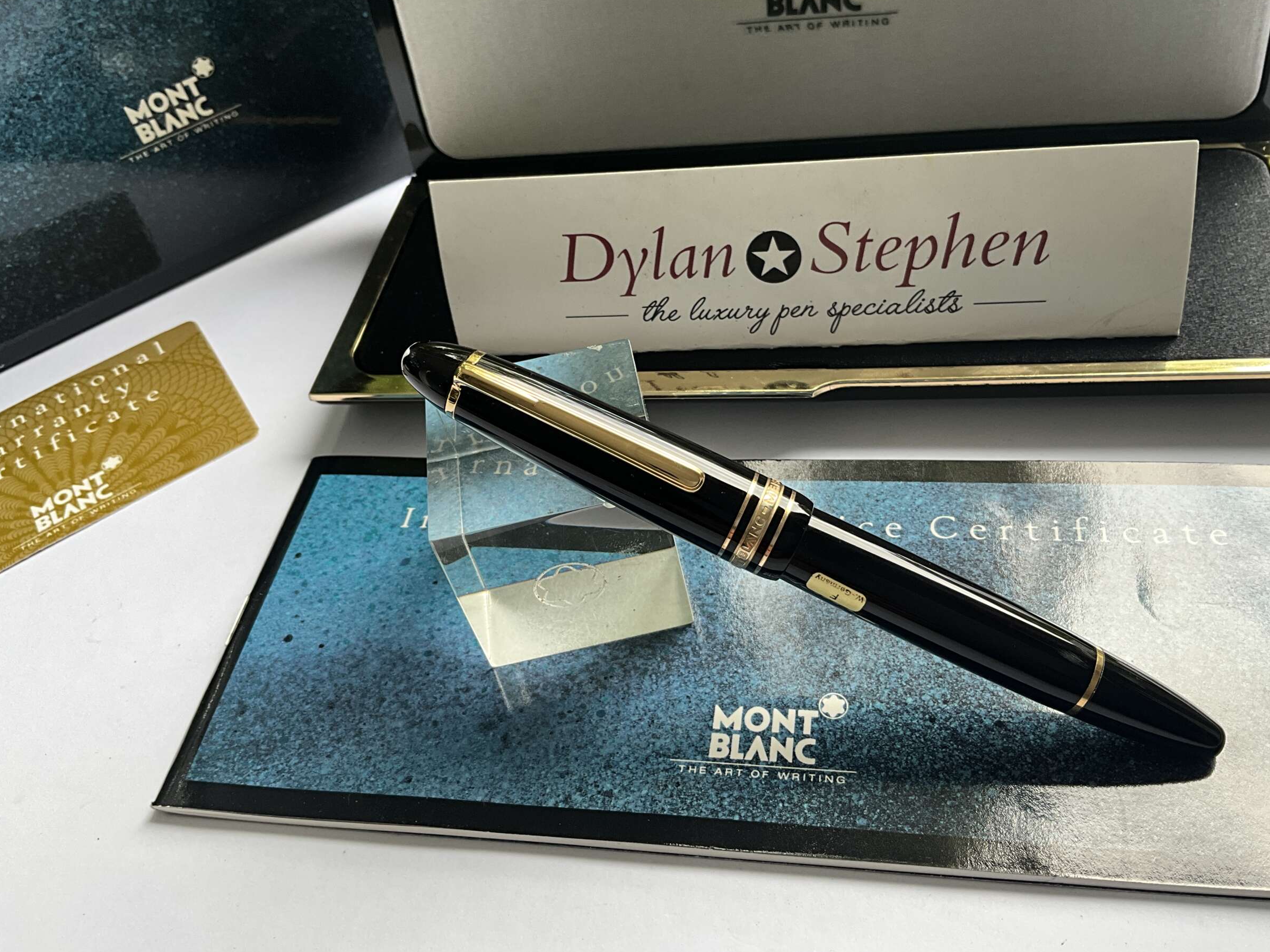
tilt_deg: -48.1
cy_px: 451
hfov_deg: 58.3
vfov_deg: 45.4
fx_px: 1137
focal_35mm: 31
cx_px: 677
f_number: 1.8
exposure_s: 1/122
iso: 32
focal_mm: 3
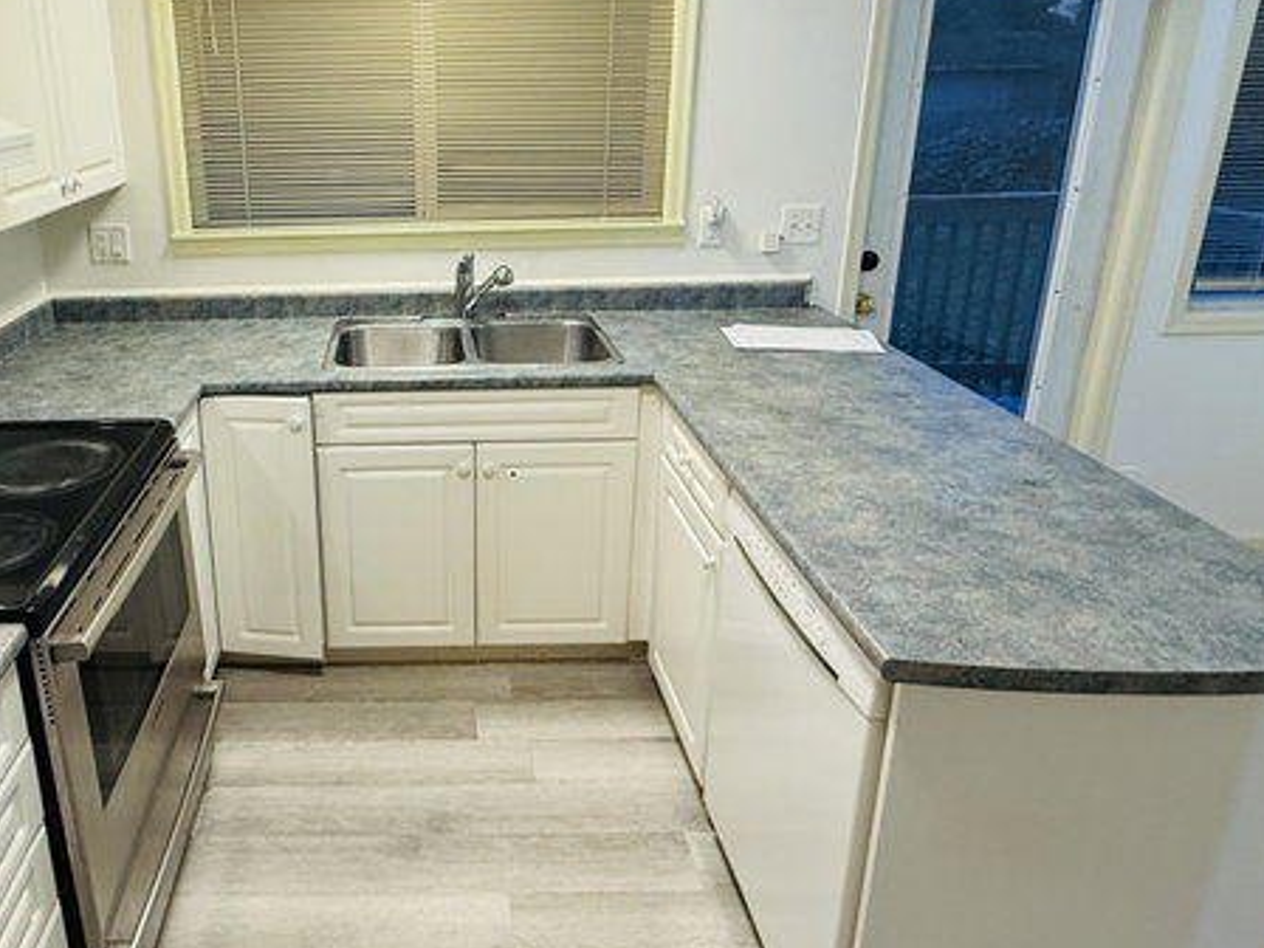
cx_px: 401
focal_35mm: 25
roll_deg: +1.8
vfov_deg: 54.3
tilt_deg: -14.8
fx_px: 913
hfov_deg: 67.1
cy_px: 358
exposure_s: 1/60
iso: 160
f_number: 2.2
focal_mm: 2.22
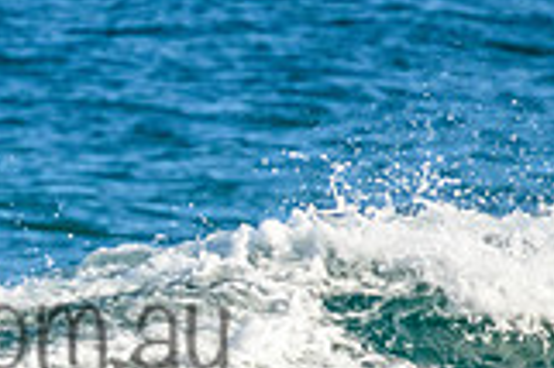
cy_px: 291
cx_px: -134
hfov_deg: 0.7
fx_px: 44336
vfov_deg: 0.5
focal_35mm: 2884
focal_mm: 800
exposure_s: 1/2000
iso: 2000
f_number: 11
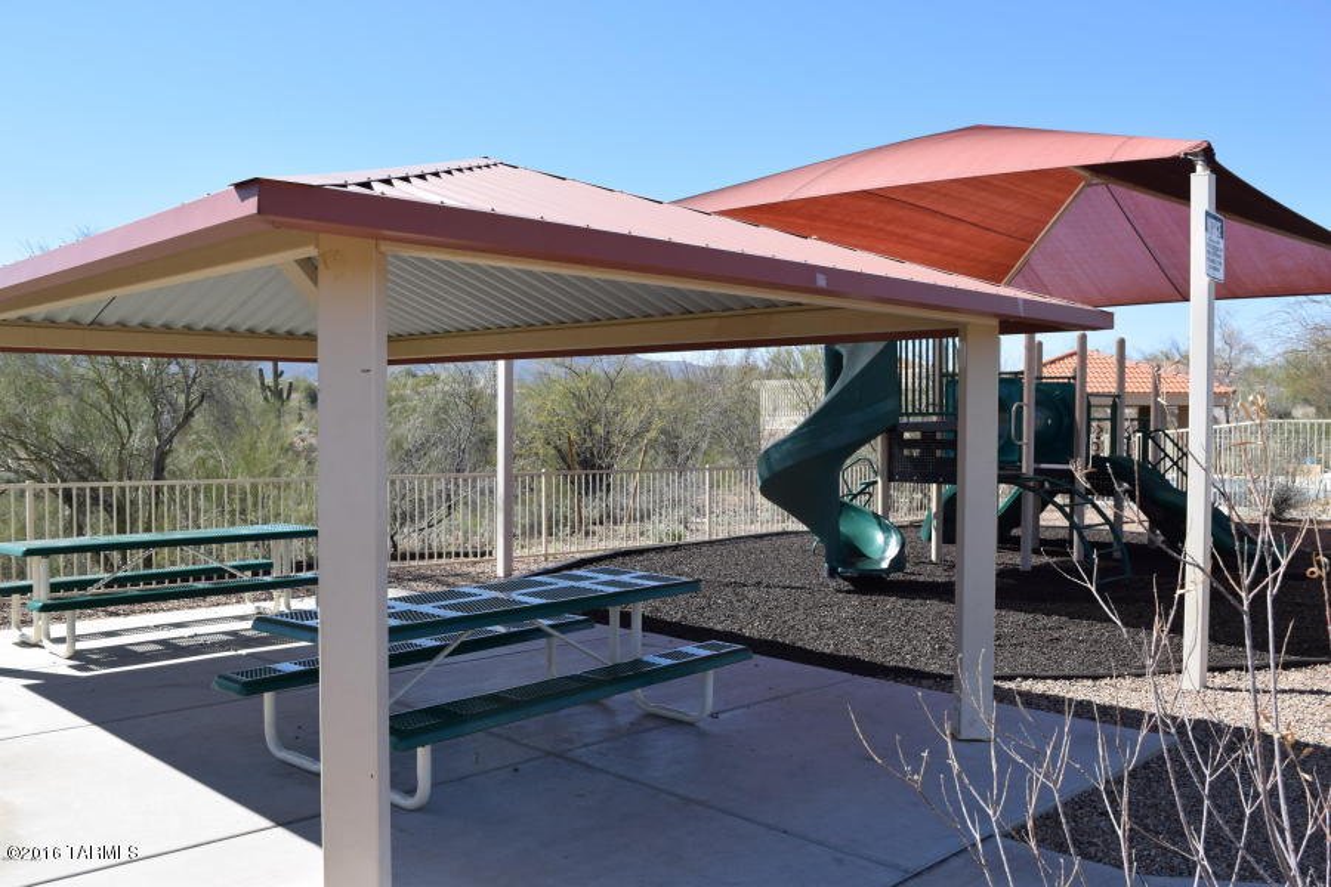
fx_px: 1220
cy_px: 444
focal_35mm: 33
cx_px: 666
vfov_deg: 40.0
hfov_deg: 57.2
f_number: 7.1
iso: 200
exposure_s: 1/400
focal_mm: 22
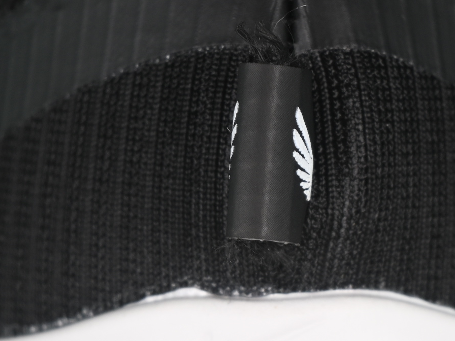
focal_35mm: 224
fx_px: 2944
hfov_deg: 8.8
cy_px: 243
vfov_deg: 6.6
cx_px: 262
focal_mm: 50
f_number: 6.3
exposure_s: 1/50
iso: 160
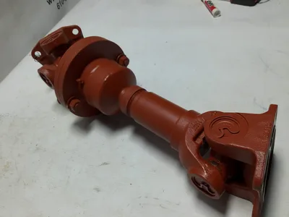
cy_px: 108
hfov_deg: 58.4
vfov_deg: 45.4
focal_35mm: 31
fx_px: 259
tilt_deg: -45.5
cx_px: 144
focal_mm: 3.3
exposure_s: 1/120
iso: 32
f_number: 2.4
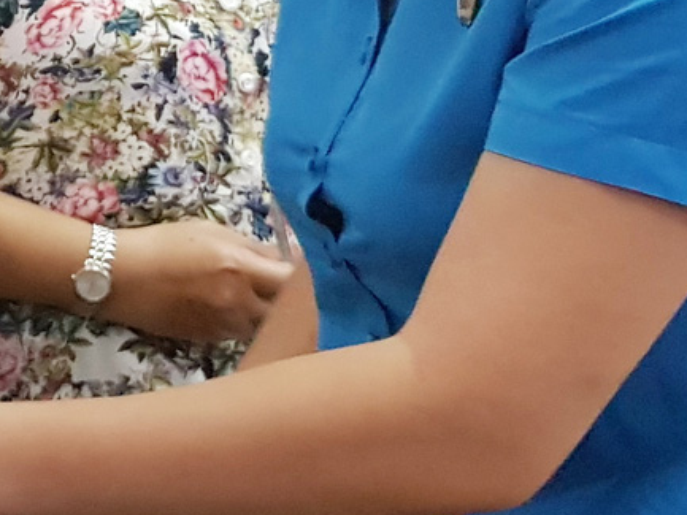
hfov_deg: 14.4
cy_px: -49
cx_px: -558
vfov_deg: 12.2
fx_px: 2382
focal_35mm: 120
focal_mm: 4.3
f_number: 1.7
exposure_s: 1/50
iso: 400
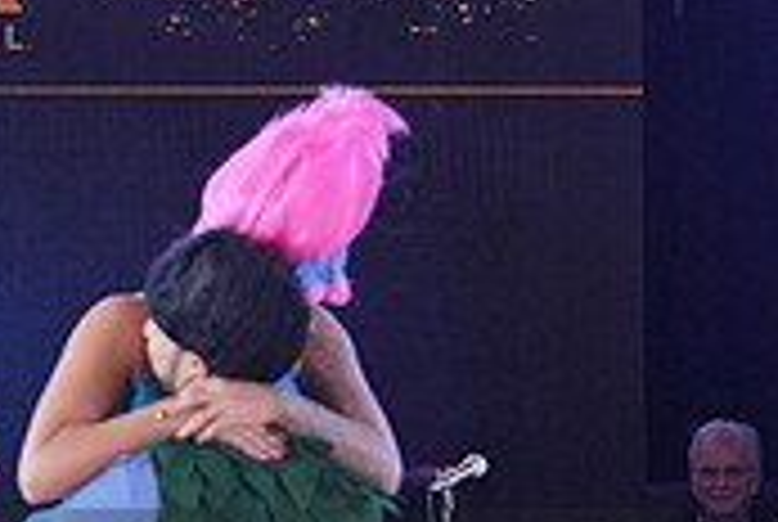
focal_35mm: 335
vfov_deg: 4.1
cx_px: 193
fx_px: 7252
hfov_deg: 6.1
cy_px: 628
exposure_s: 1/500
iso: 2000
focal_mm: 100
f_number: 4
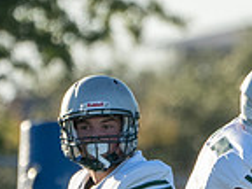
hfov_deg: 0.7
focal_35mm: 2797
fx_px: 20362
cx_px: 338
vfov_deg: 0.5
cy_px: 259
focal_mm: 400
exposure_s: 1/1250
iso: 500
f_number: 5.6
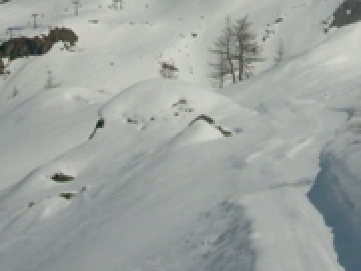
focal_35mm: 147
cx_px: 323
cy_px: -119
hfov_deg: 13.3
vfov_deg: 9.8
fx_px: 1533
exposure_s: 1/1000
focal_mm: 7.2
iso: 80
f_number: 7.7
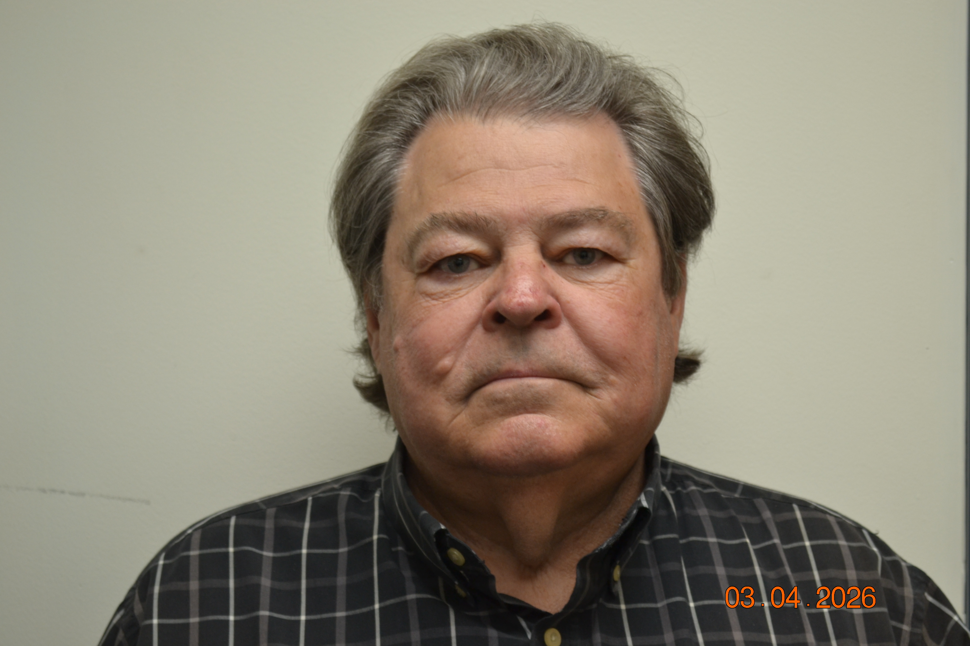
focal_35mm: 82
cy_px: 323
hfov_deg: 24.6
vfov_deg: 16.6
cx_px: 485
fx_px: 2223
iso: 400
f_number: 5.6
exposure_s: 1/20
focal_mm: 55
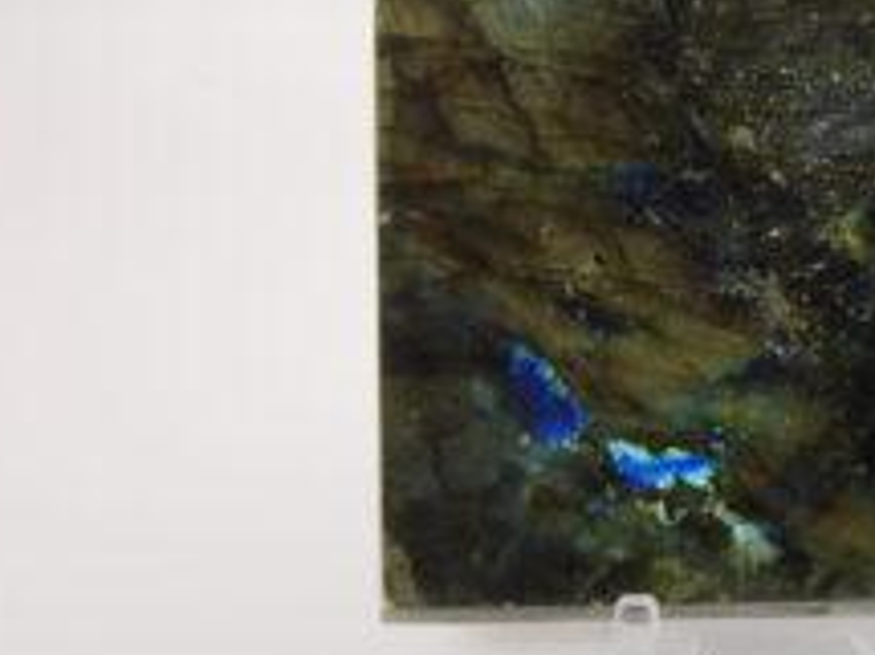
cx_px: 753
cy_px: 317
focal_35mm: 134
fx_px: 3385
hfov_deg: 14.6
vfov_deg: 11.1
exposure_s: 1/100
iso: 147
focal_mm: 13
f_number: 4.1
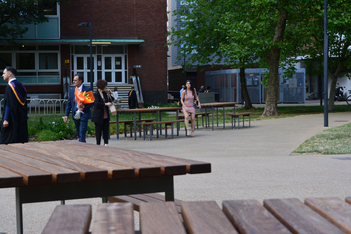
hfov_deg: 24.6
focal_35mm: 82
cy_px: 117
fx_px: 804
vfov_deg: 16.6
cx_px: 176
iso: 400
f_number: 10
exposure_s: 1/160
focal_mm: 55
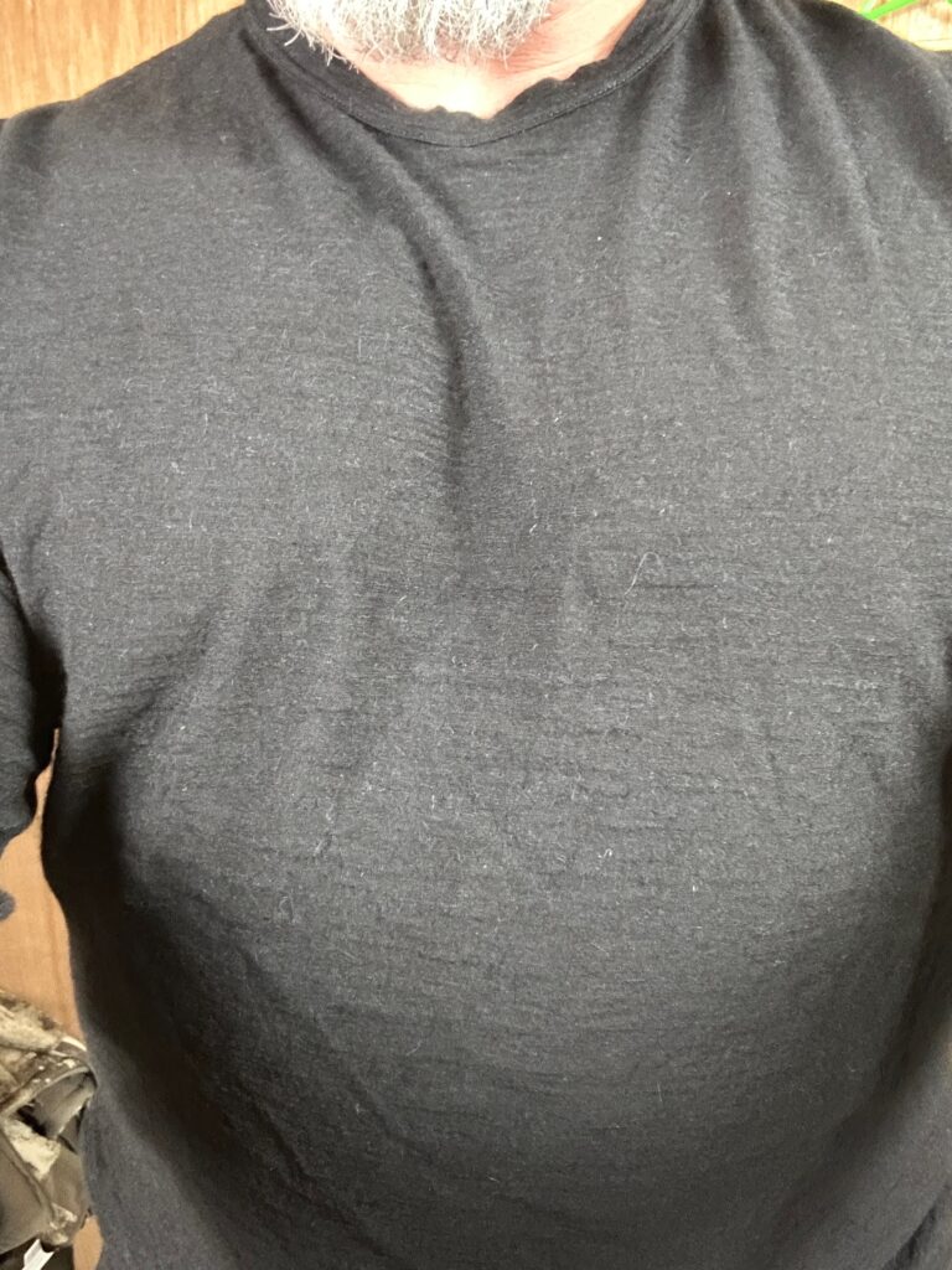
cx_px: 476
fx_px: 1100
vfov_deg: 60.0
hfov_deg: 46.8
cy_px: 635
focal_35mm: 30
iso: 500
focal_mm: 2.69
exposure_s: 1/24
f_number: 1.9
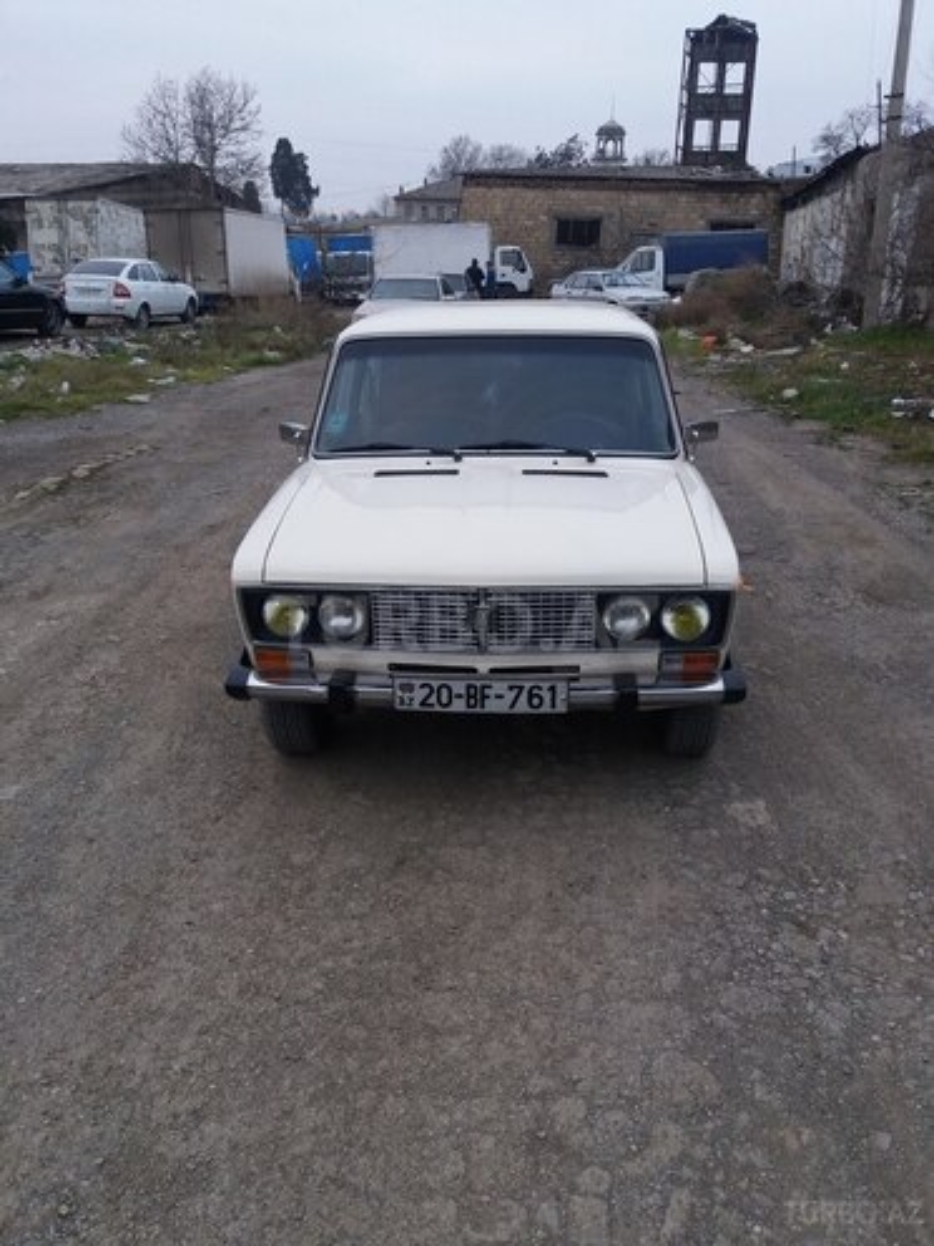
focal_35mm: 28
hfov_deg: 49.7
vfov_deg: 63.4
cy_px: 623
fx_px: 1007
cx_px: 467
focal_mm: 3.7
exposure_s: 1/63
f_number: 1.9
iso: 64
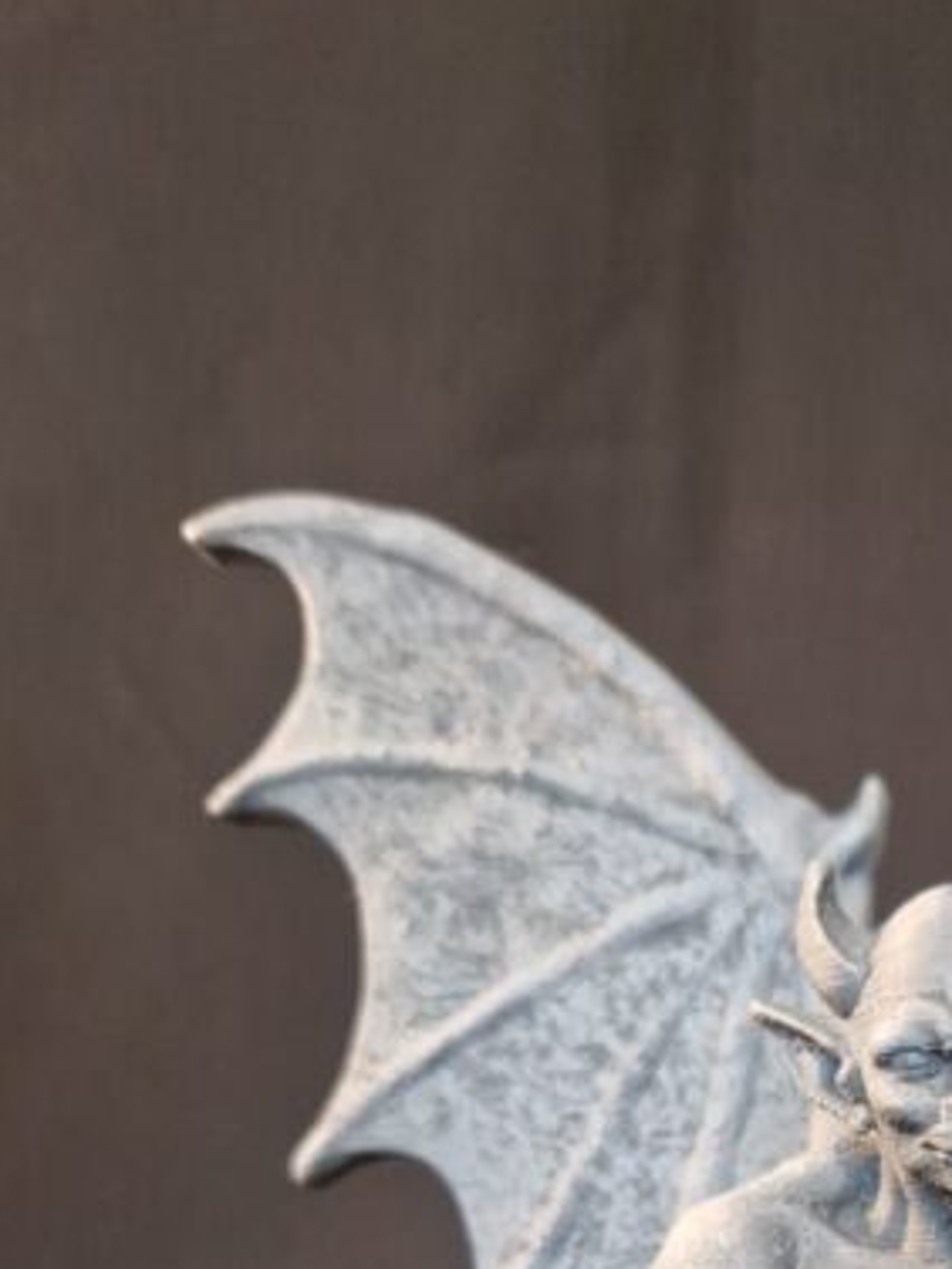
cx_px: 1003
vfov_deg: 34.8
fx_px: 1797
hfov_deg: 27.5
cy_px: 1313
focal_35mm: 49
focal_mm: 5.4
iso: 320
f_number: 1.8
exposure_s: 1/17
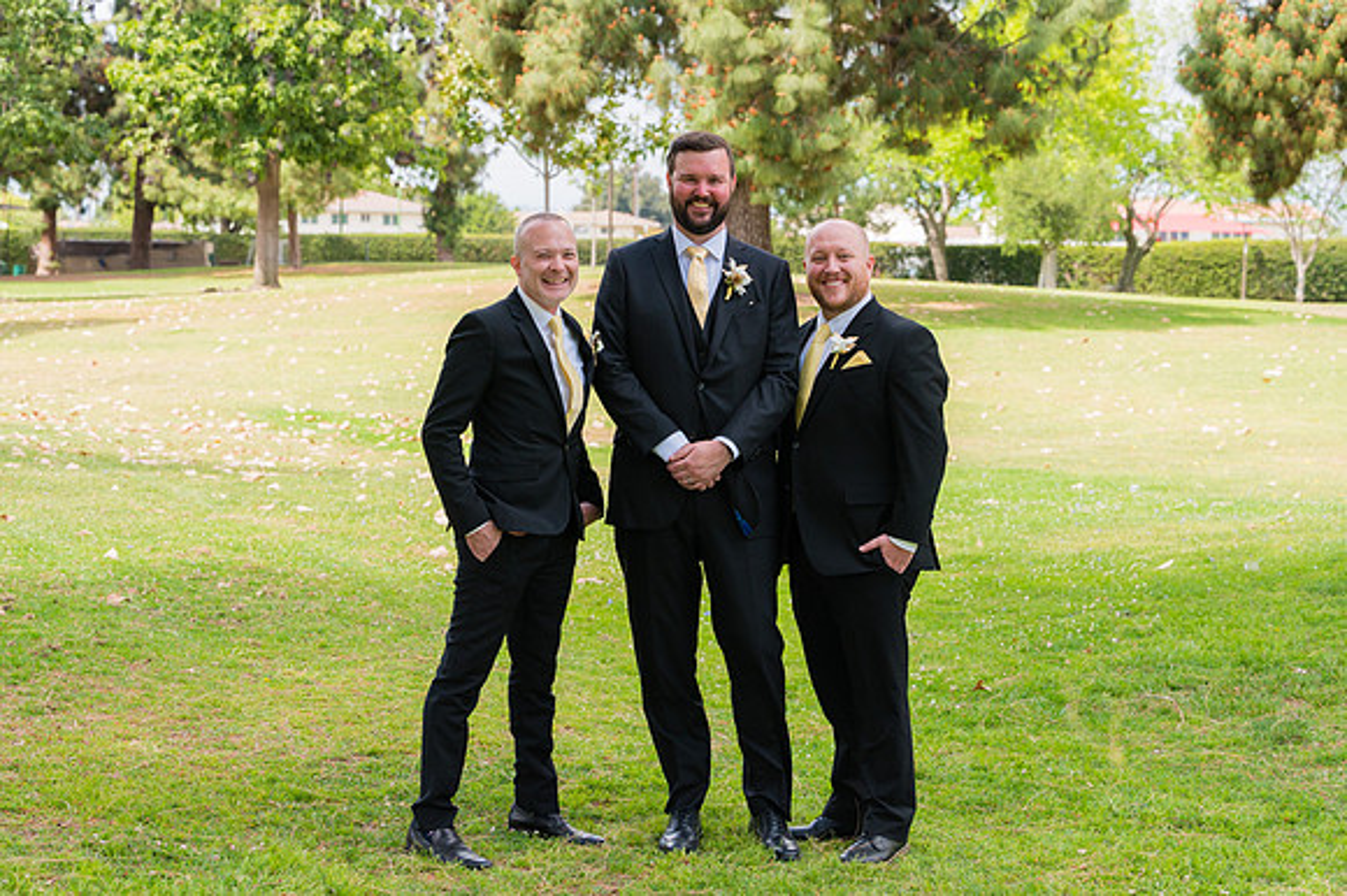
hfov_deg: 28.9
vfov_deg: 19.4
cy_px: 448
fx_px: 2618
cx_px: 674
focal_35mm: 70
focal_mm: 70
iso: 500
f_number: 5.6
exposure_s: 1/1600
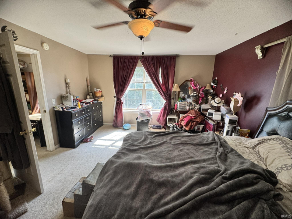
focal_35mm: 14
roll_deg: -1.3
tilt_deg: -14.5
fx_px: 118
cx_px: 146
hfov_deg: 102.1
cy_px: 110
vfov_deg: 85.7
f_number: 2.2
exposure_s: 1/99
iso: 100
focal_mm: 2.22
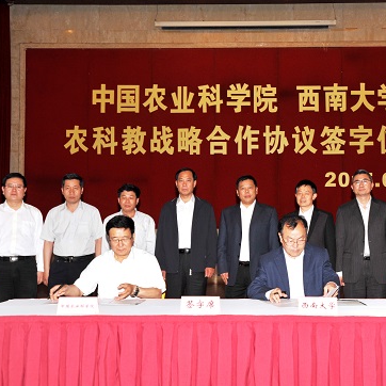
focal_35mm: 49
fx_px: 618
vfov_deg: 34.7
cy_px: 194
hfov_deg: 34.5
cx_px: 245
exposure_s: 1/60
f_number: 6.3
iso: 500
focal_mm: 38
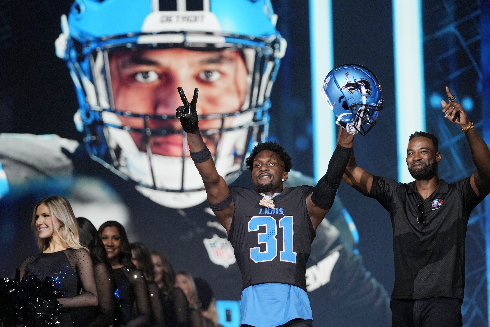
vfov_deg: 5.4
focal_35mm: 255
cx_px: 245
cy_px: 164
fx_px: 3471
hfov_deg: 8.1
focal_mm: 170
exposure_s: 1/1600
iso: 1600
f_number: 3.2
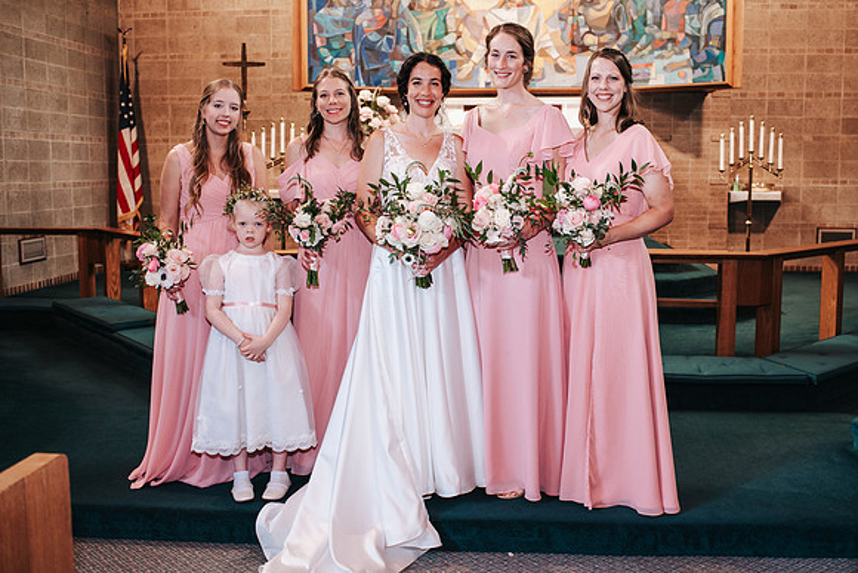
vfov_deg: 35.3
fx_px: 898
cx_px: 462
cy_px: 265
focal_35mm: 38
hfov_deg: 51.0
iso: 900
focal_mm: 35
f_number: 3.2
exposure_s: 1/125
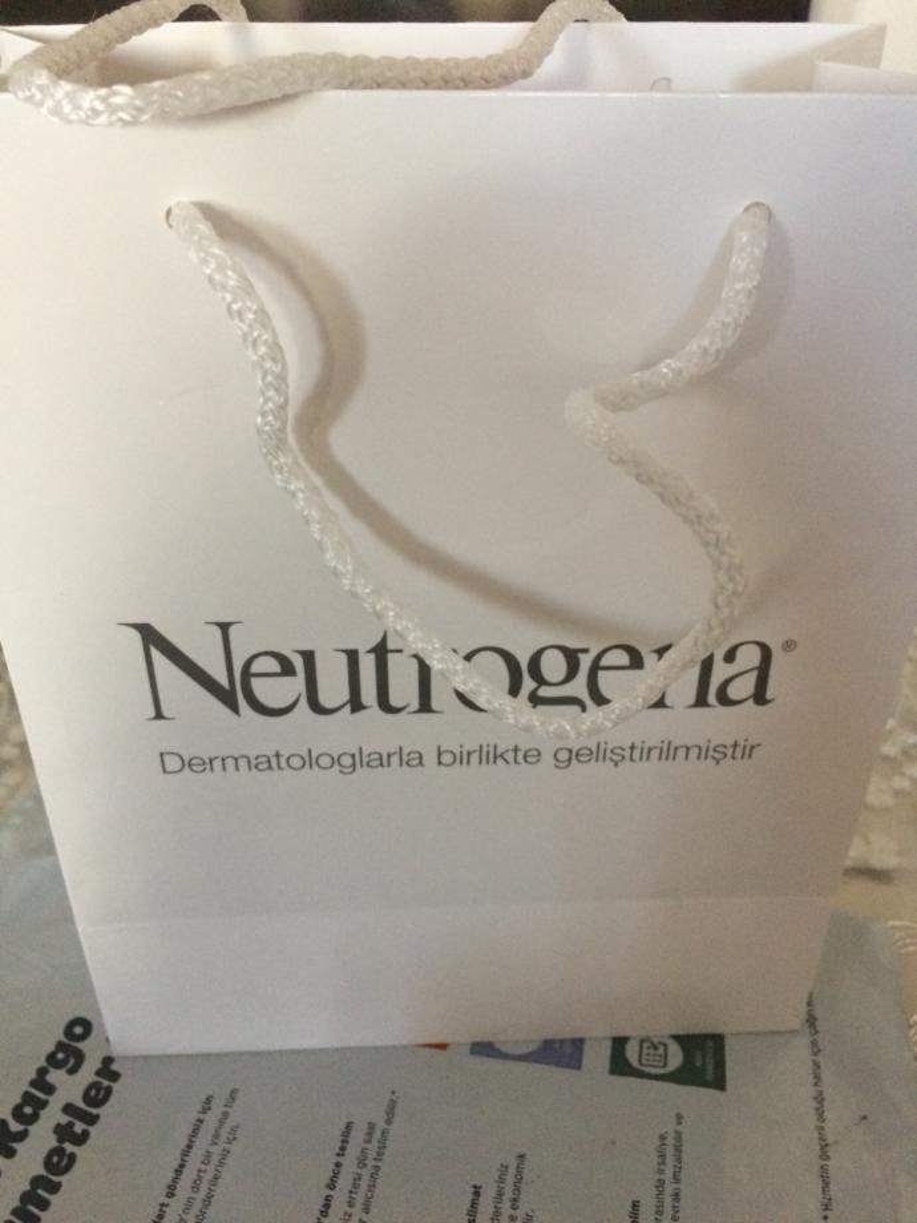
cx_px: 458
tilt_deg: -34.0
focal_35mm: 29
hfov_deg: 48.2
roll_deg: -0.5
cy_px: 612
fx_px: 1024
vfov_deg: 61.7
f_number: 2.2
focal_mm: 4.15
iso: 320
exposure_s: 1/33
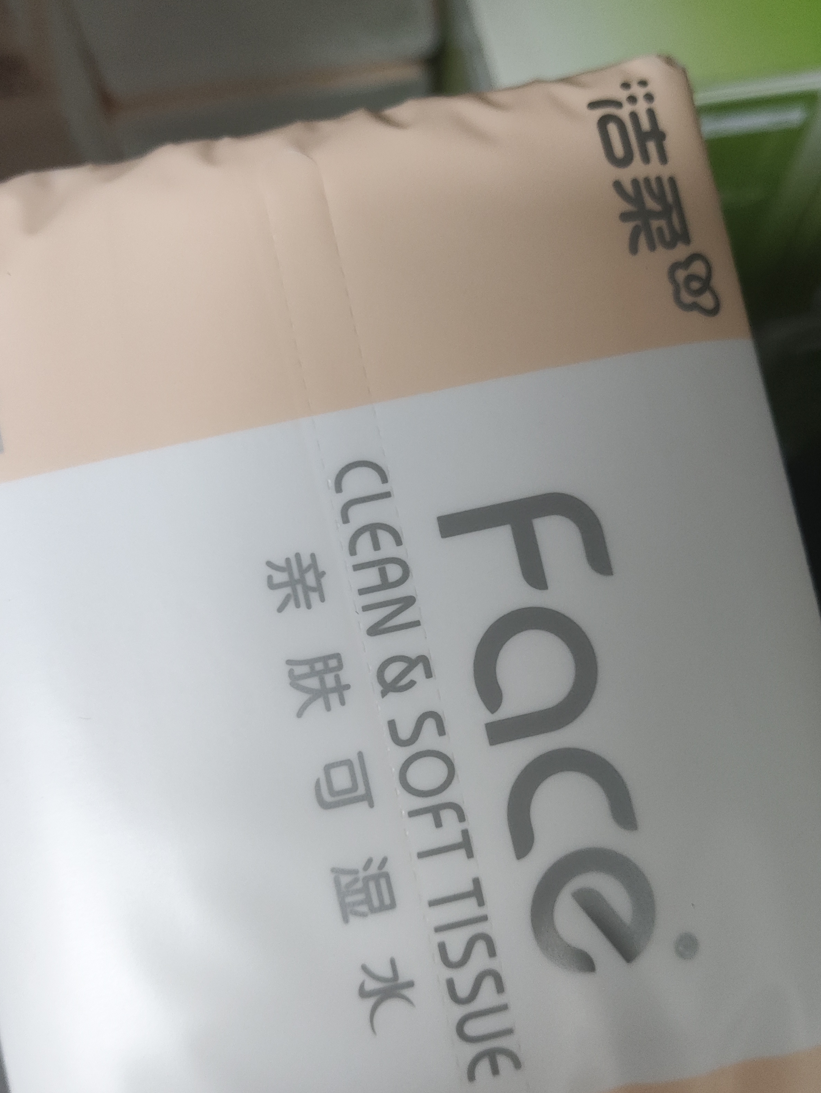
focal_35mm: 35
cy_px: 577
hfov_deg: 40.7
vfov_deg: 52.6
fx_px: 1106
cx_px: 435
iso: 249
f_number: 1.8
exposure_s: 1/50
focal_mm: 4.68
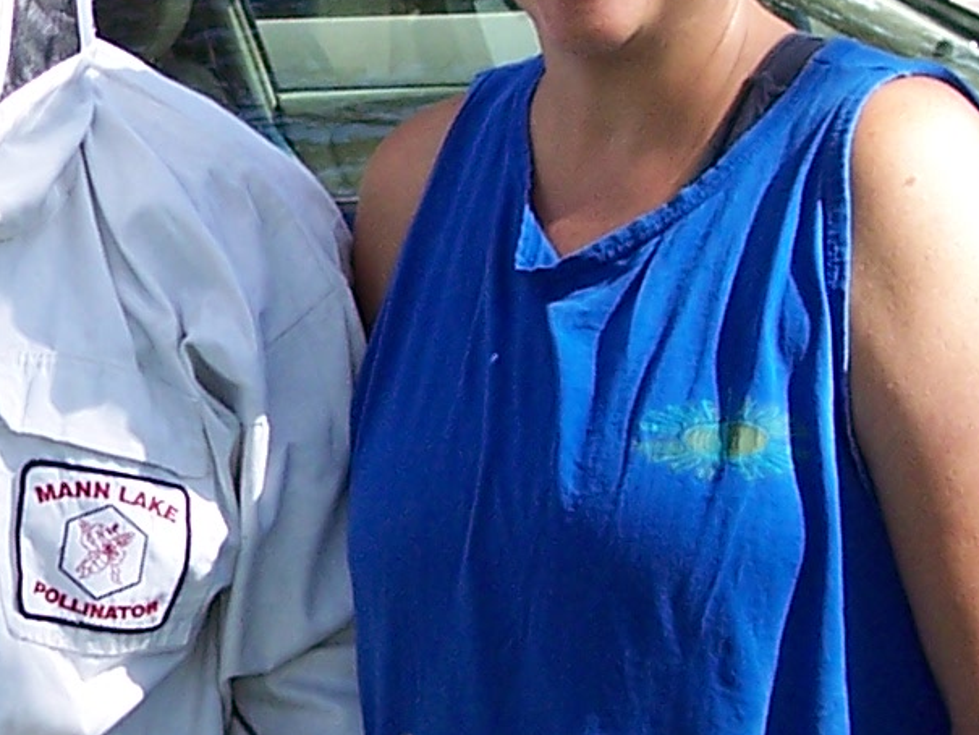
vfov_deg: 8.0
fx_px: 5205
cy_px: -78
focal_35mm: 184
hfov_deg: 10.4
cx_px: -414
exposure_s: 1/250
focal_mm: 8
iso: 100
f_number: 3.4
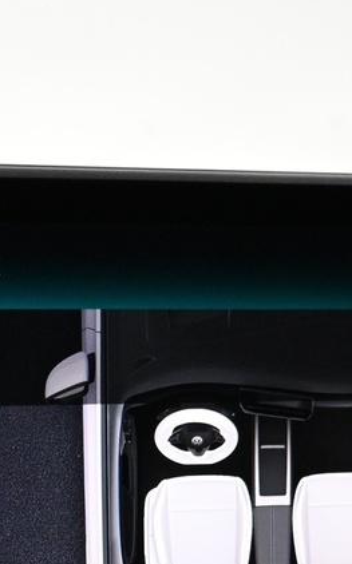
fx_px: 1446
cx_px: -181
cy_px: 611
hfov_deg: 13.1
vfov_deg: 21.1
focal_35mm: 94
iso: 1600
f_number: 3.5
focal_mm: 16
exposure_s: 1/50
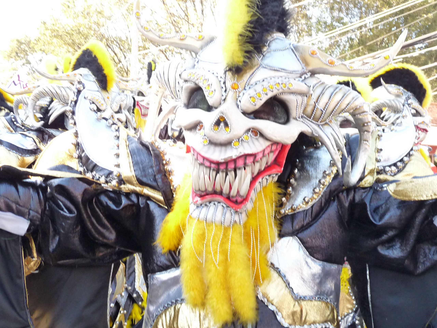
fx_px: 505
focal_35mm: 40
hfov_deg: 46.8
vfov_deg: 36.0
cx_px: 218
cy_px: 164
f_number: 2.8
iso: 320
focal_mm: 4.9
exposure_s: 1/125
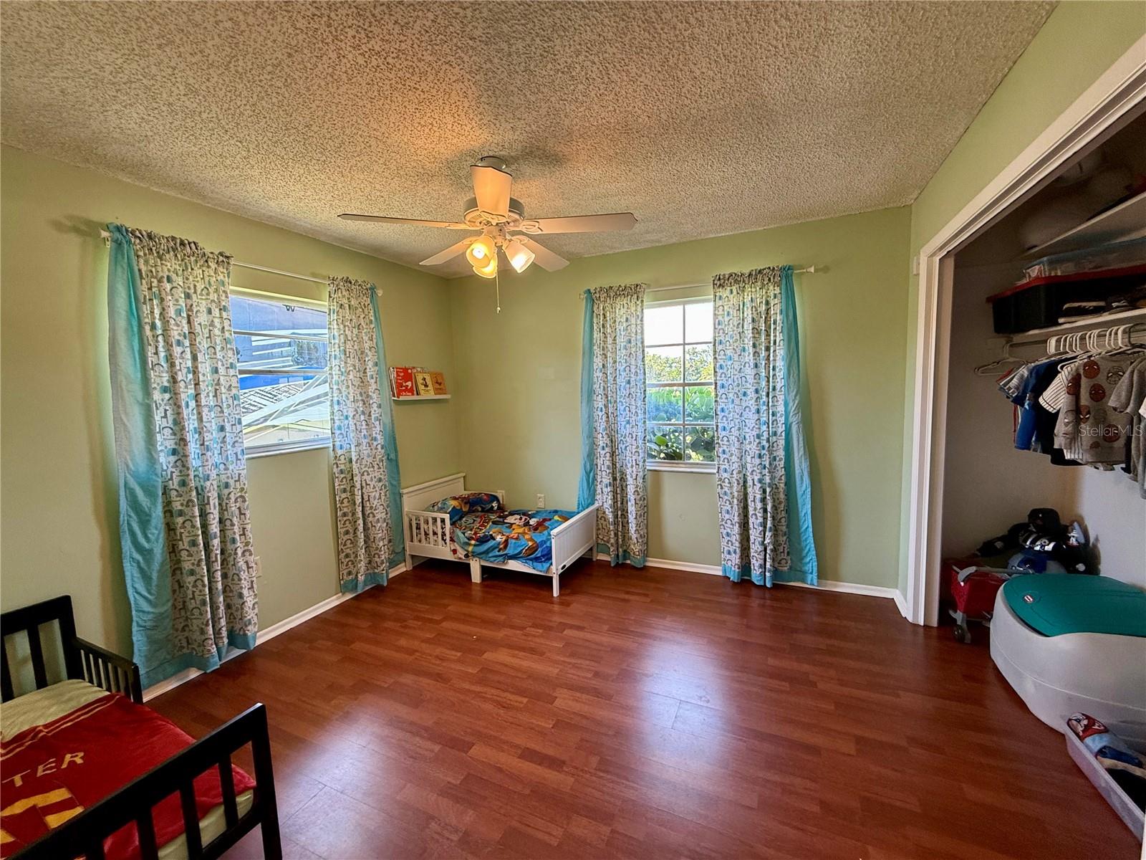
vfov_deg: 85.7
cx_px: 573
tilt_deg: -5.1
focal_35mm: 14
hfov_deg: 102.1
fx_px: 463
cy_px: 430
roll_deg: +1.5
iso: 160
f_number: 2.2
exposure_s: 1/120
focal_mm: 2.22
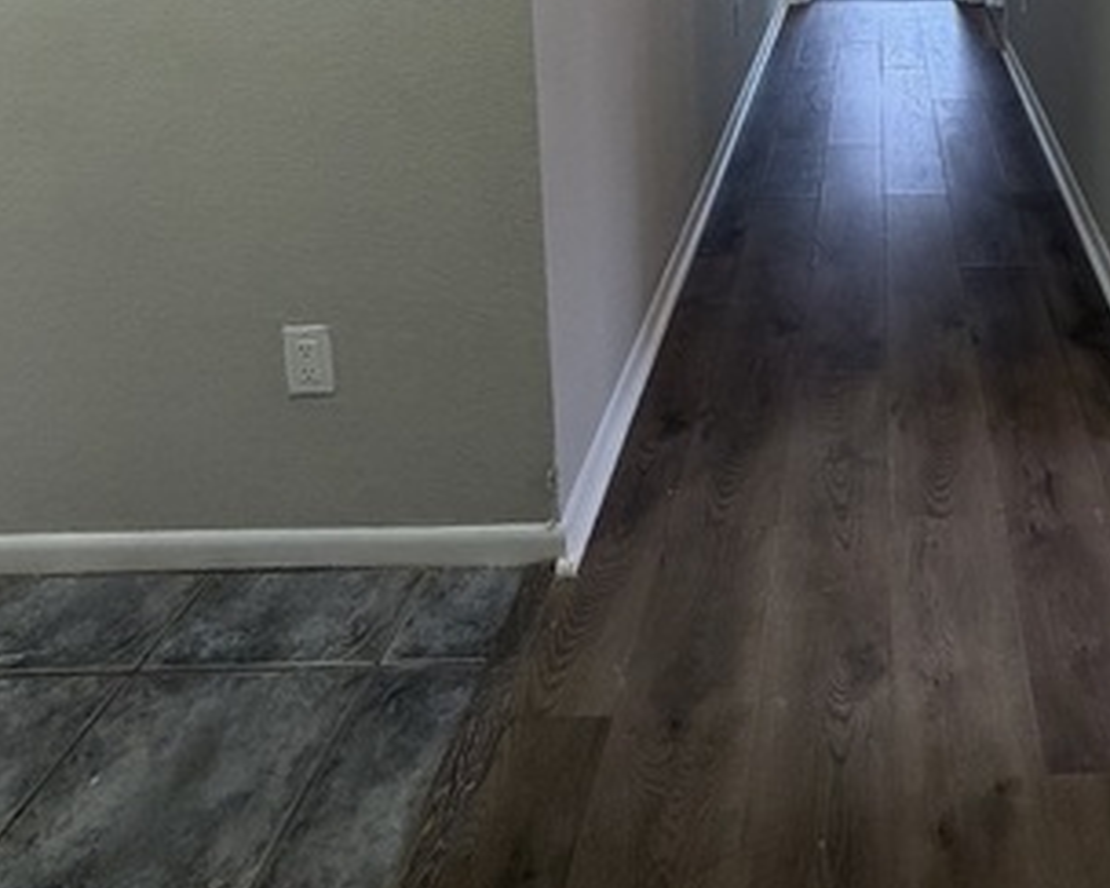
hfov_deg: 54.4
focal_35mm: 30
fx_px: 985
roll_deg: -0.1
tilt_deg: -8.6
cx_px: 902
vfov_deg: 39.6
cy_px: -90
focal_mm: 2.22
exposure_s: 1/120
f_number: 2.2
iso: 160
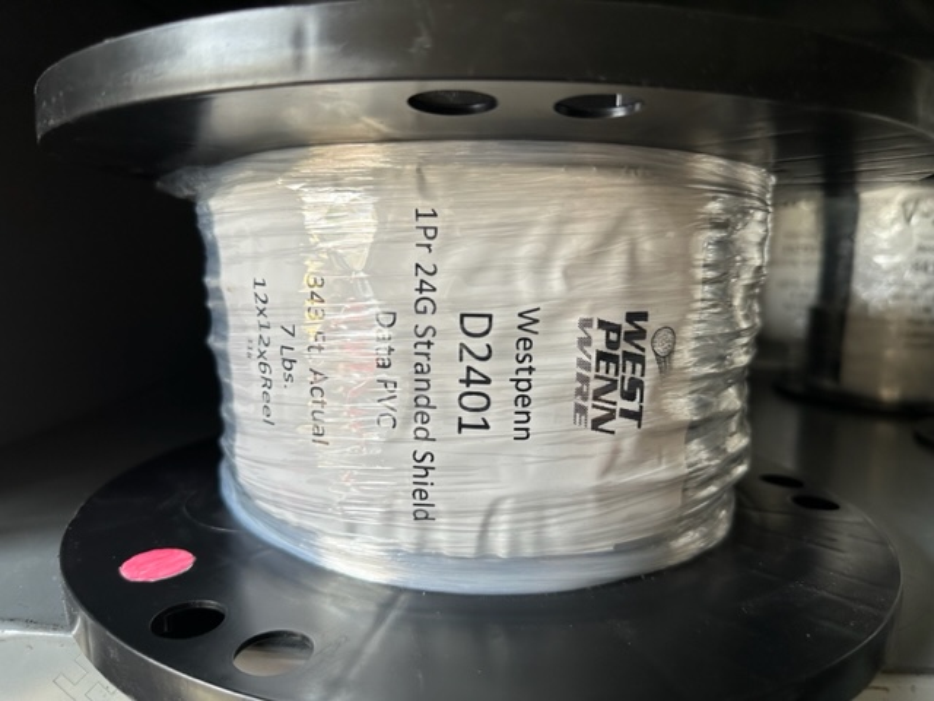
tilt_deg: -14.9
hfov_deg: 71.6
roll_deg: +6.3
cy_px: 350
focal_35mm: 24
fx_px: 648
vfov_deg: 56.8
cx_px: 467
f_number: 1.78
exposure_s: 1/121
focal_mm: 6.86
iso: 125
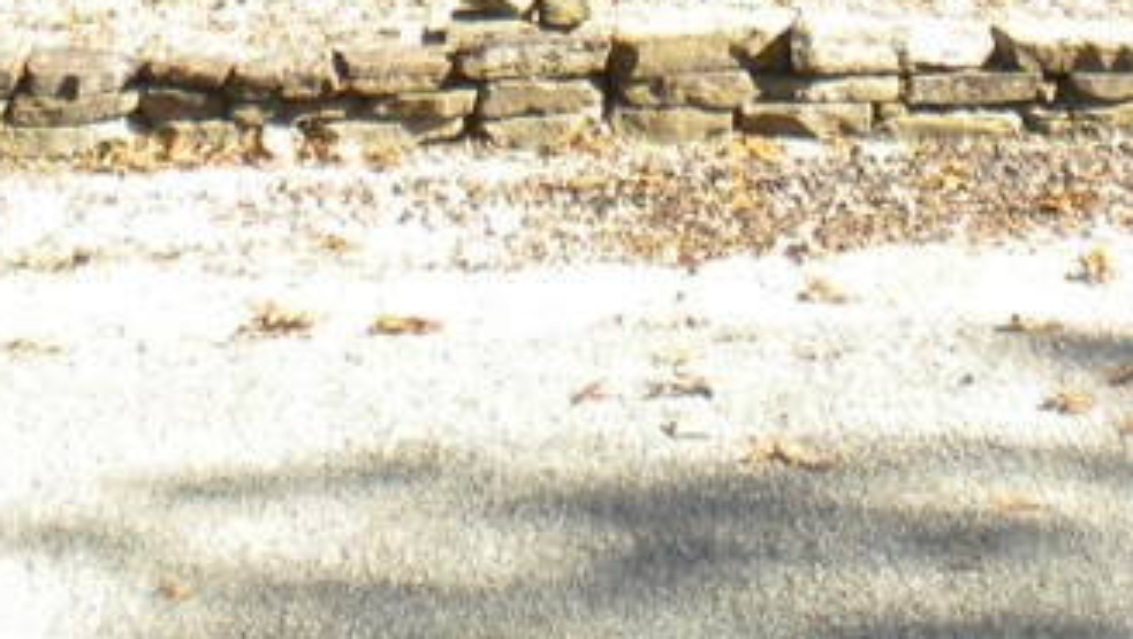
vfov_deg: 9.5
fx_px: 3577
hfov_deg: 18.0
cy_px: -684
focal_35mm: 119
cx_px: 622
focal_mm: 6.3
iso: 113
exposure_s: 1/208
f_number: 4.6
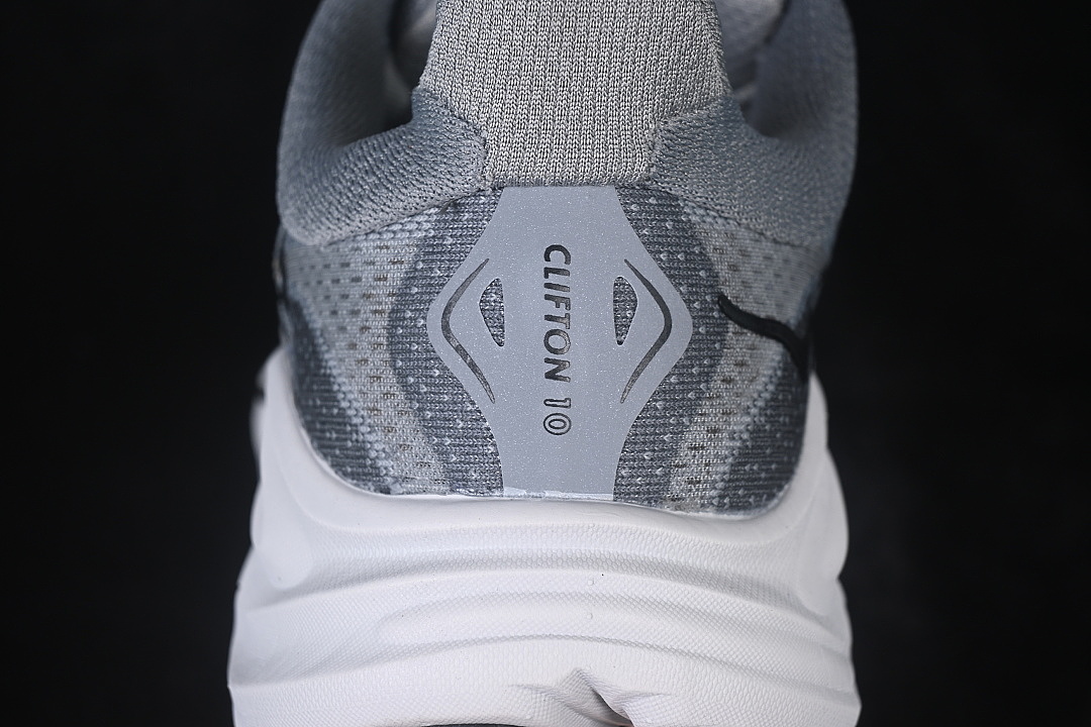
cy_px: 364
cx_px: 546
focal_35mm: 75
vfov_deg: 18.2
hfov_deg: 27.0
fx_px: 2273
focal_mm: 50
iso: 160
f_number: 7.1
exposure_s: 1/60
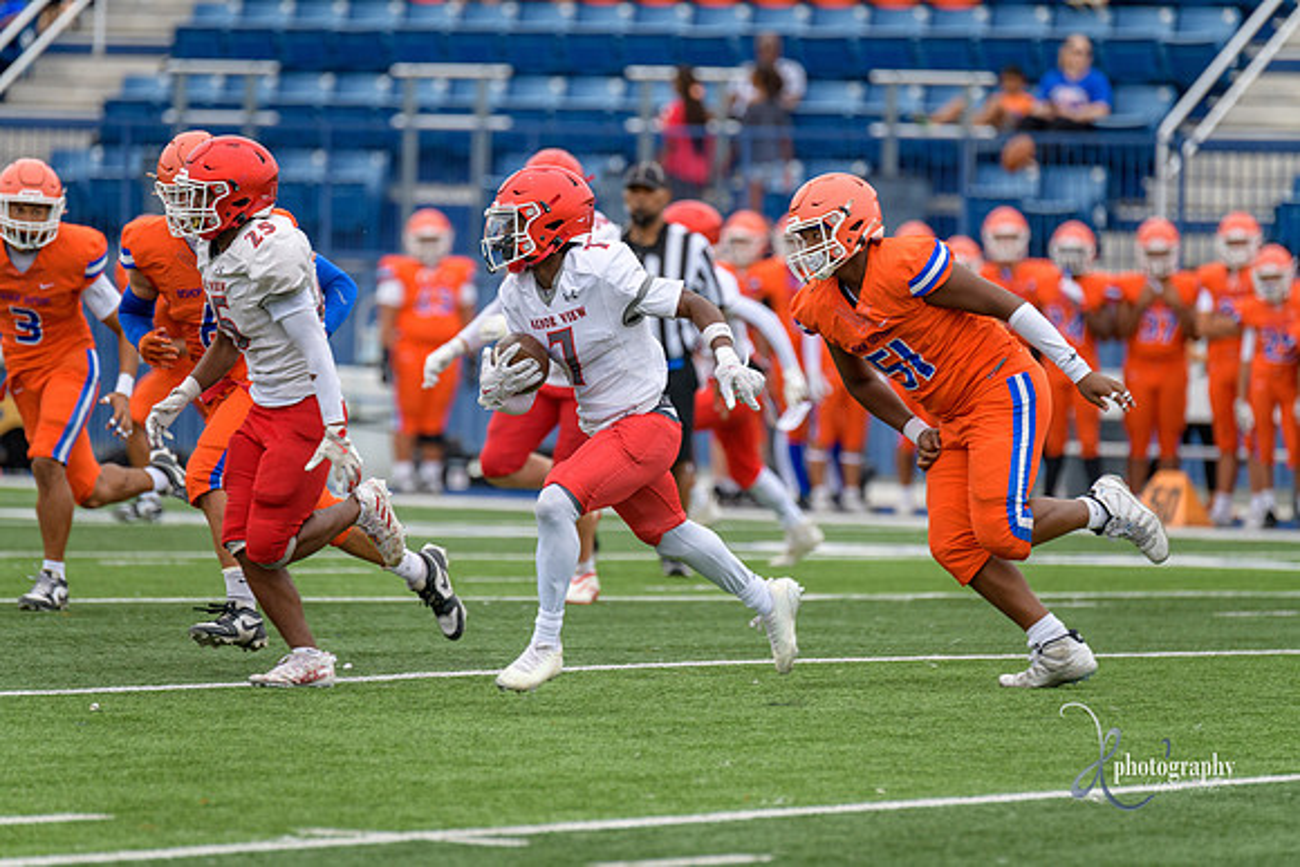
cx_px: 650
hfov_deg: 6.9
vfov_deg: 4.6
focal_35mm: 300
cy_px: 434
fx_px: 10835
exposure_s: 1/800
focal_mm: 300
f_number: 3.5
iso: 360
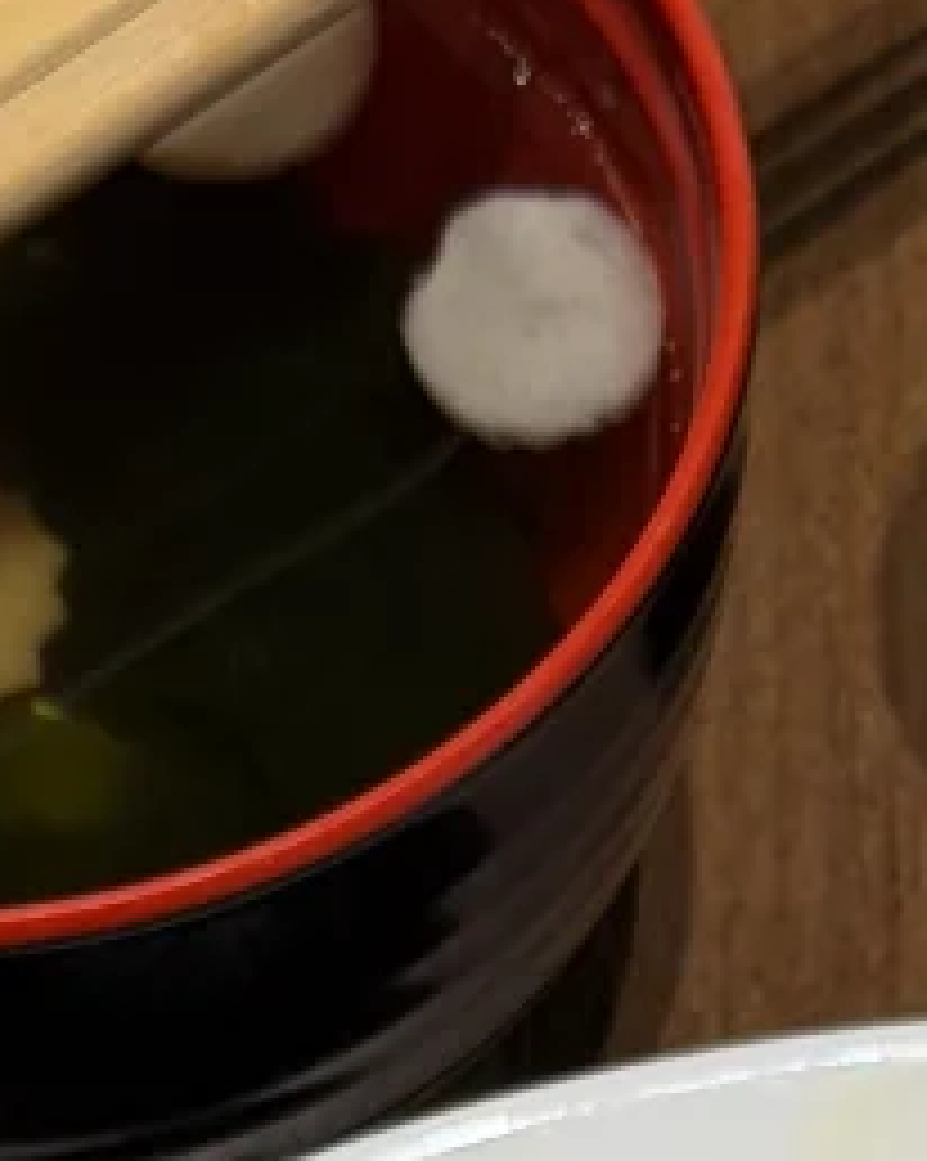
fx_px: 8996
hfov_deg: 5.9
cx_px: 1197
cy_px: 2452
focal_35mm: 262
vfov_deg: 7.1
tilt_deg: -64.6
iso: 80
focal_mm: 6.76
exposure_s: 1/100
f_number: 1.78
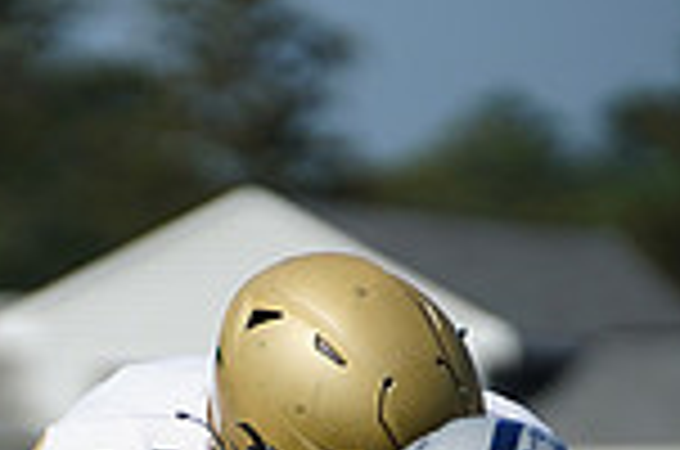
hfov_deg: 2.6
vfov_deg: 1.7
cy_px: 677
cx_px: -545
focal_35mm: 805
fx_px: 15173
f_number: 2.8
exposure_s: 1/8000
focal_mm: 209
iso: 400
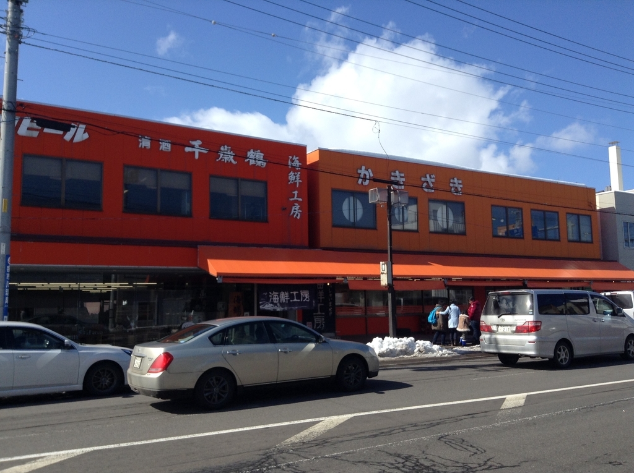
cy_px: 236
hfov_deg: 55.4
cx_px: 317
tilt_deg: +4.5
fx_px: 604
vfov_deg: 42.8
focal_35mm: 33
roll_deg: +1.1
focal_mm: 3.3
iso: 25
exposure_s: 1/1159
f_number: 2.4
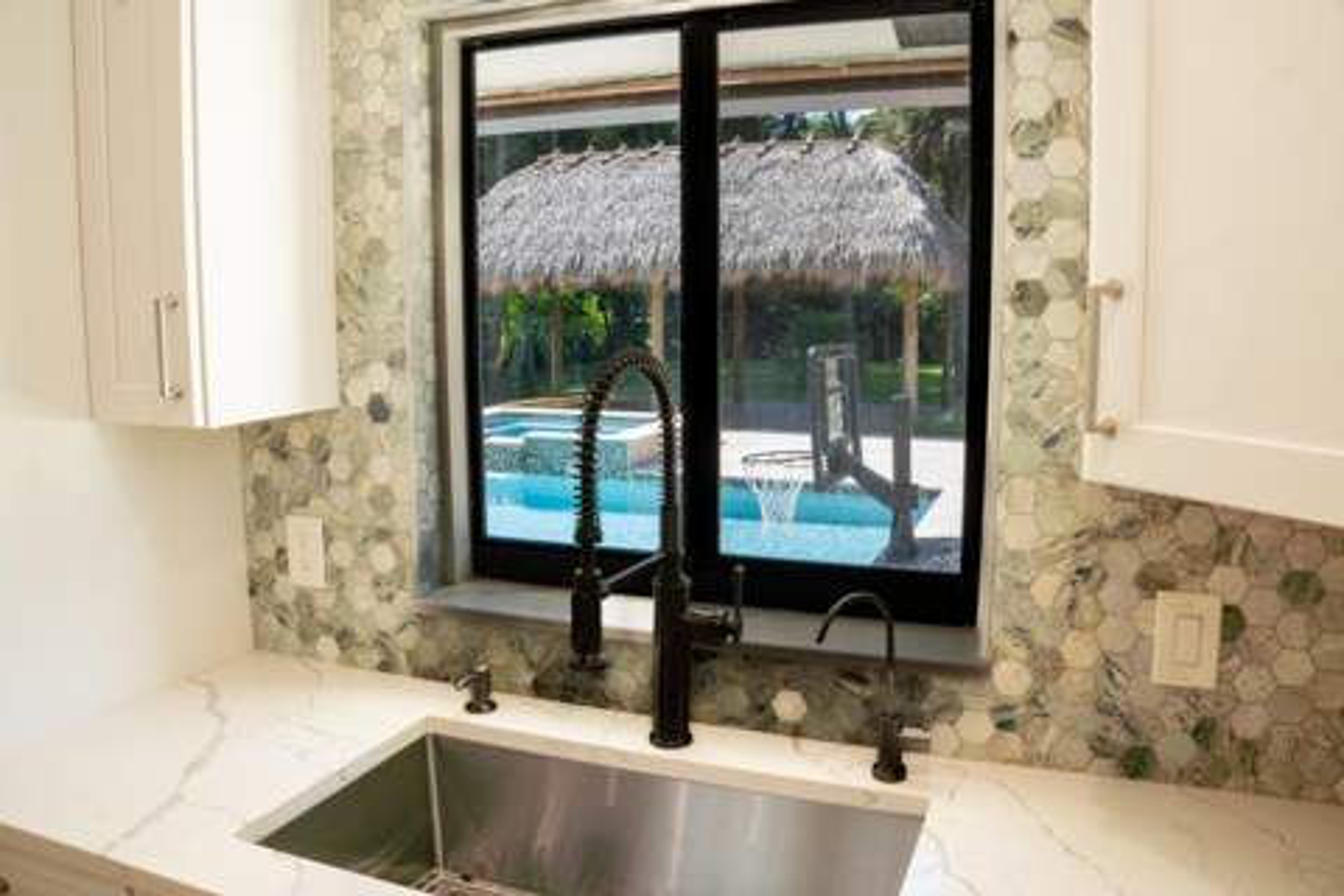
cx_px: 672
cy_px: 448
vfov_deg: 47.9
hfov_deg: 67.4
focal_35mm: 27
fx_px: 1008
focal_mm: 18
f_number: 14
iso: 100
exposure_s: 1/10
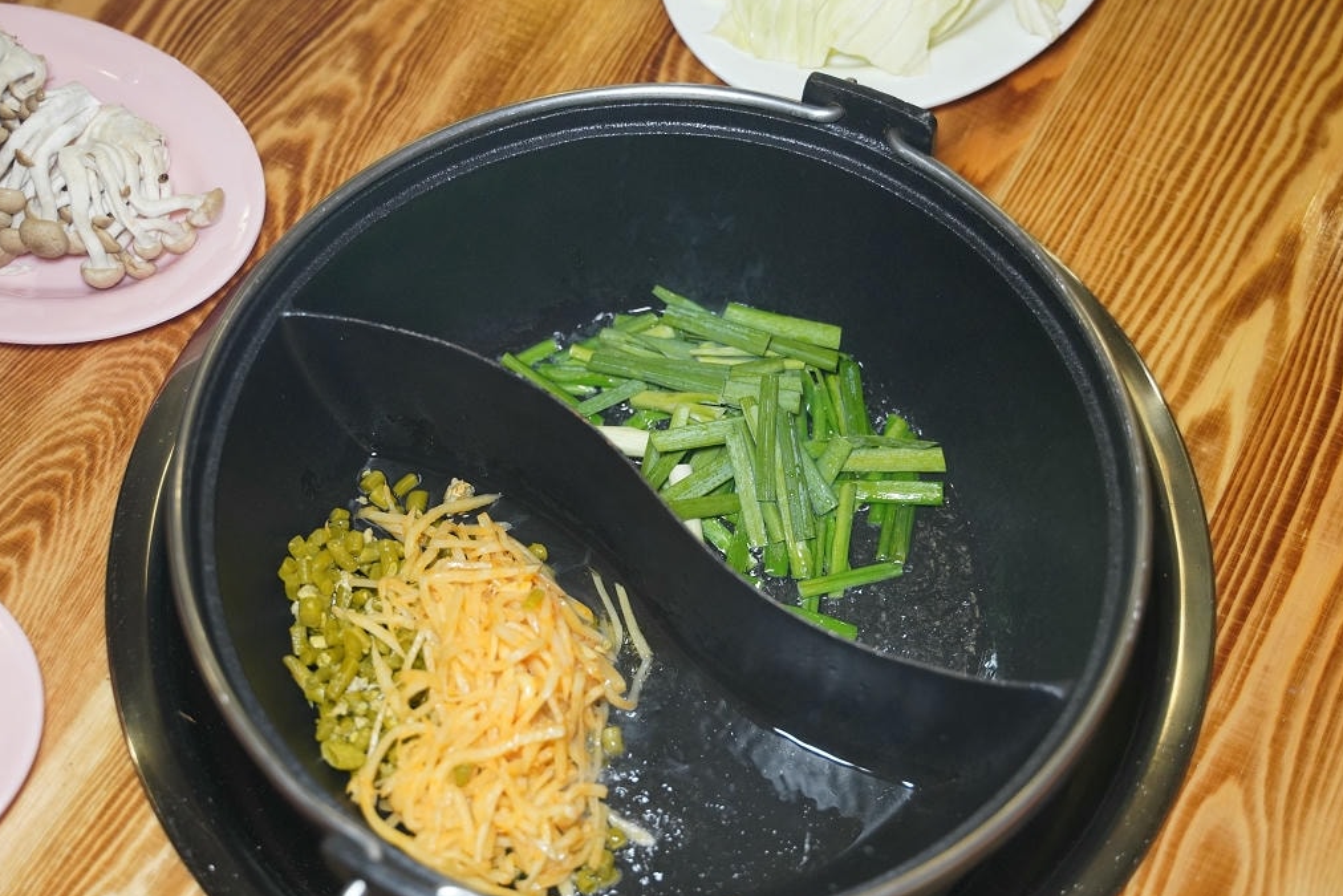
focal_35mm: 51
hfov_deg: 38.9
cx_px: 637
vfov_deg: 26.5
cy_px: 488
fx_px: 1903
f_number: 2.8
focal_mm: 43
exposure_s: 1/160
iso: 1600
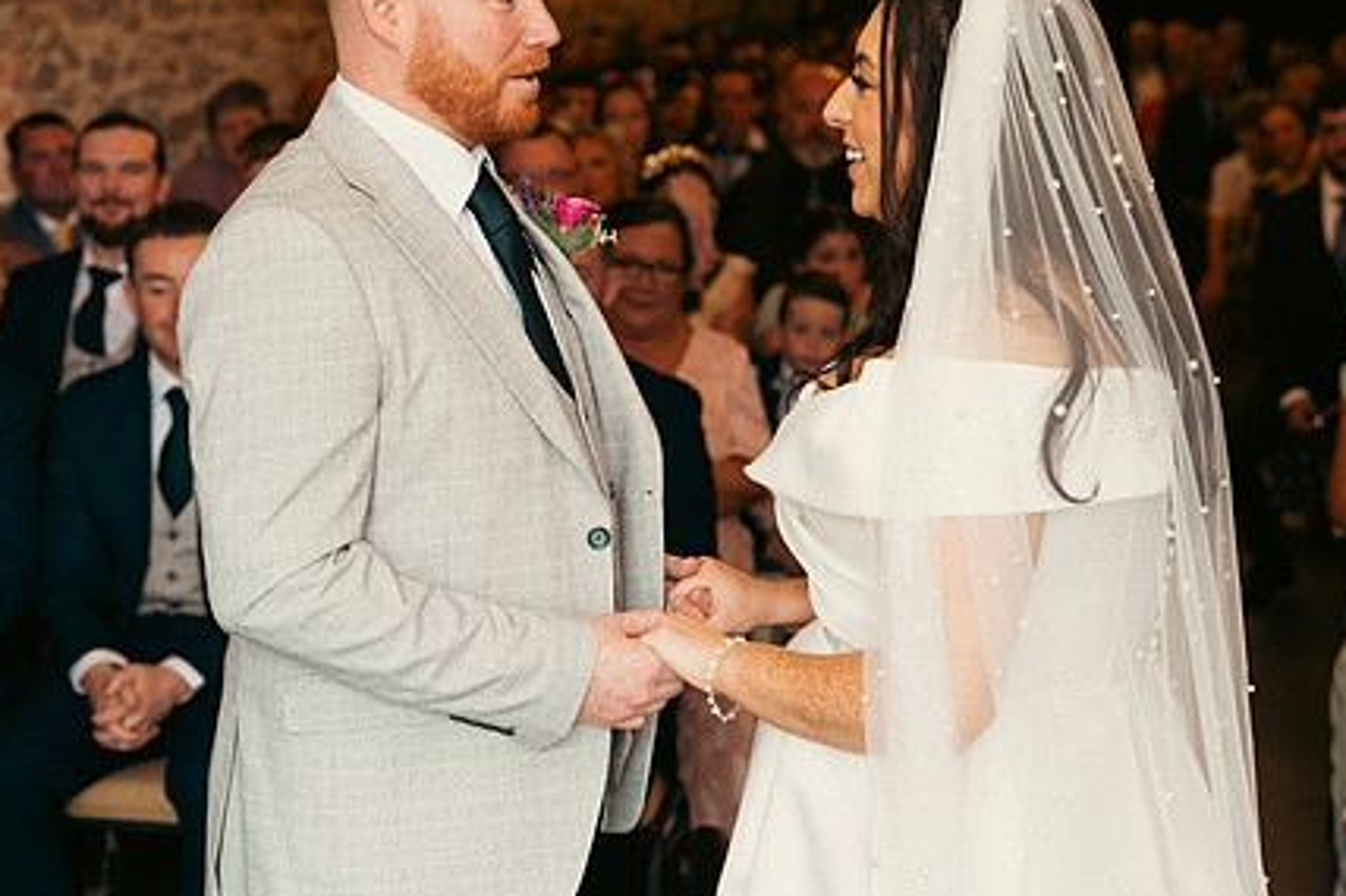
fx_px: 2990
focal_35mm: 80
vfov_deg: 17.0
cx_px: 682
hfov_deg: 25.4
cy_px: 369
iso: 800
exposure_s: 1/160
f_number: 3.5
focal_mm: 59
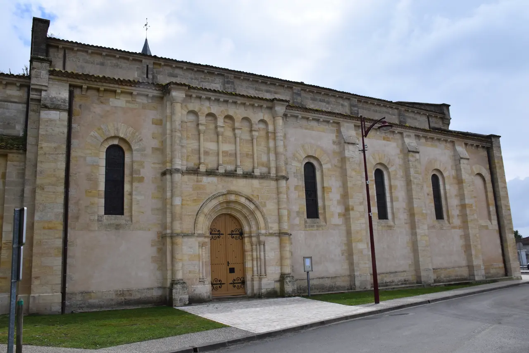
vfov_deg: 47.9
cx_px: 264
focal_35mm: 27
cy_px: 176
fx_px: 397
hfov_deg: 67.4
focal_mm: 18
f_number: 10
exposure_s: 1/400
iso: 200
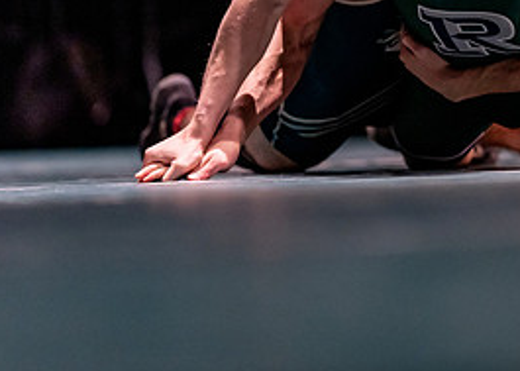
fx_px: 4576
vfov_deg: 4.6
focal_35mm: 310
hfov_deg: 6.5
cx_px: 449
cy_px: -18
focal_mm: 135
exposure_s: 1/800
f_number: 1.8
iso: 2000
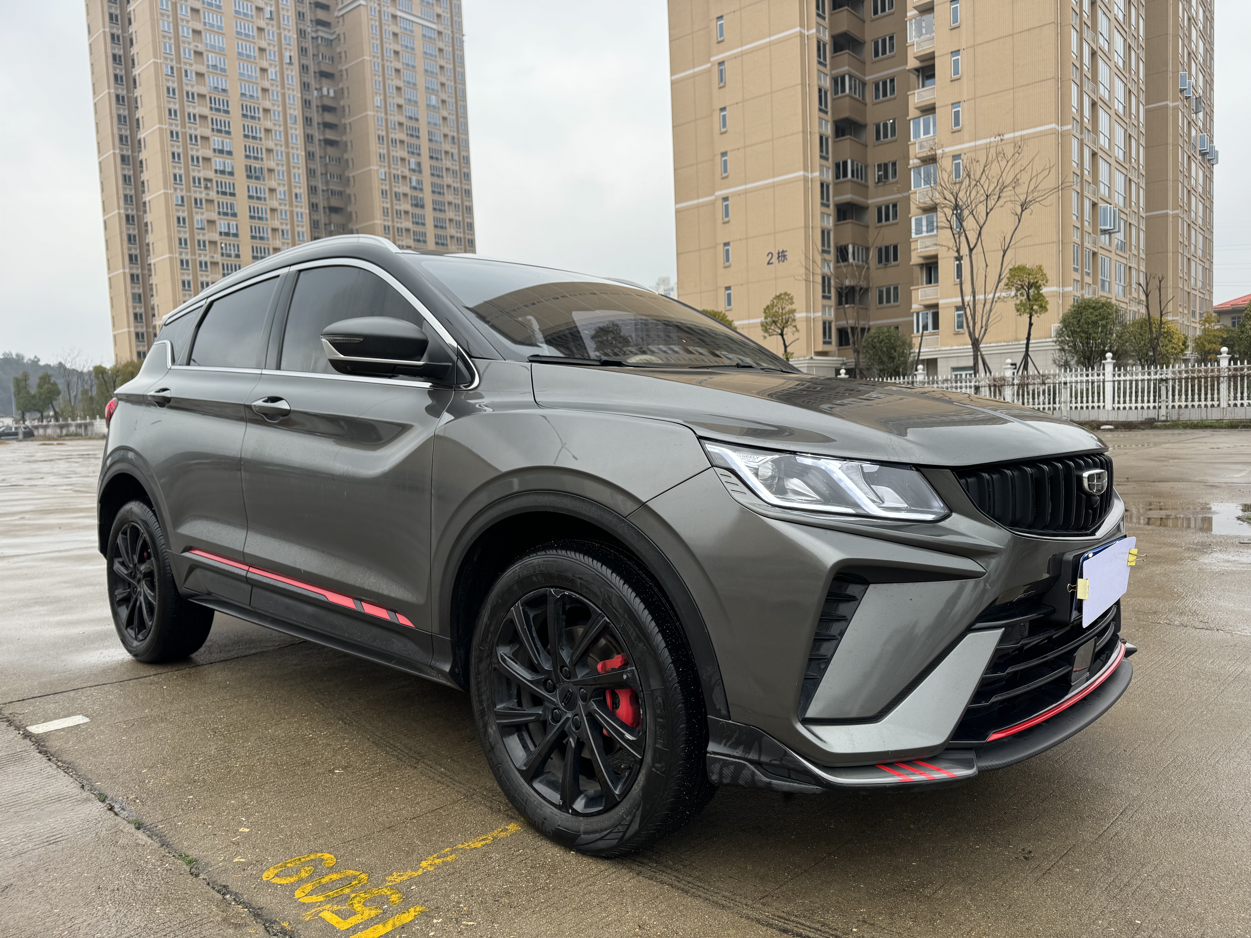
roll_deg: +2.9
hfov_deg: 71.6
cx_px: 626
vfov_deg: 56.8
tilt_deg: -5.4
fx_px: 867
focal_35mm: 24
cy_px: 469
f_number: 1.78
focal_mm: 6.76
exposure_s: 1/141
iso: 64
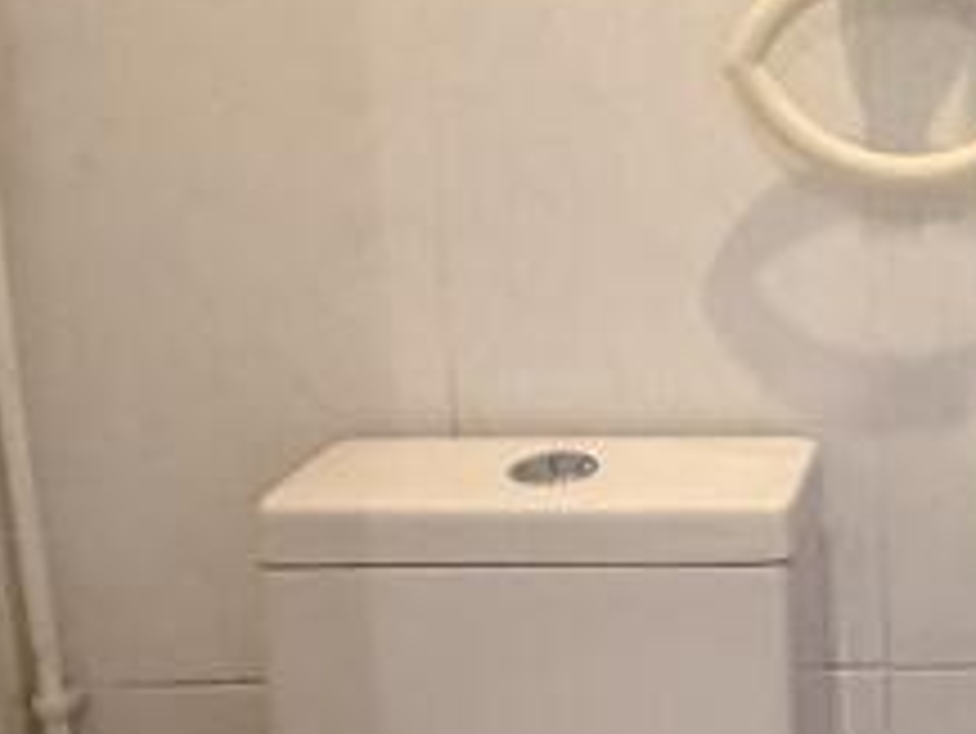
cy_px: 153
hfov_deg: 24.8
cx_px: 1327
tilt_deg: -11.1
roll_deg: -1.0
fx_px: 1862
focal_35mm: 66
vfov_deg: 22.0
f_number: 2.2
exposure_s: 1/50
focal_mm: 2.22
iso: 1000
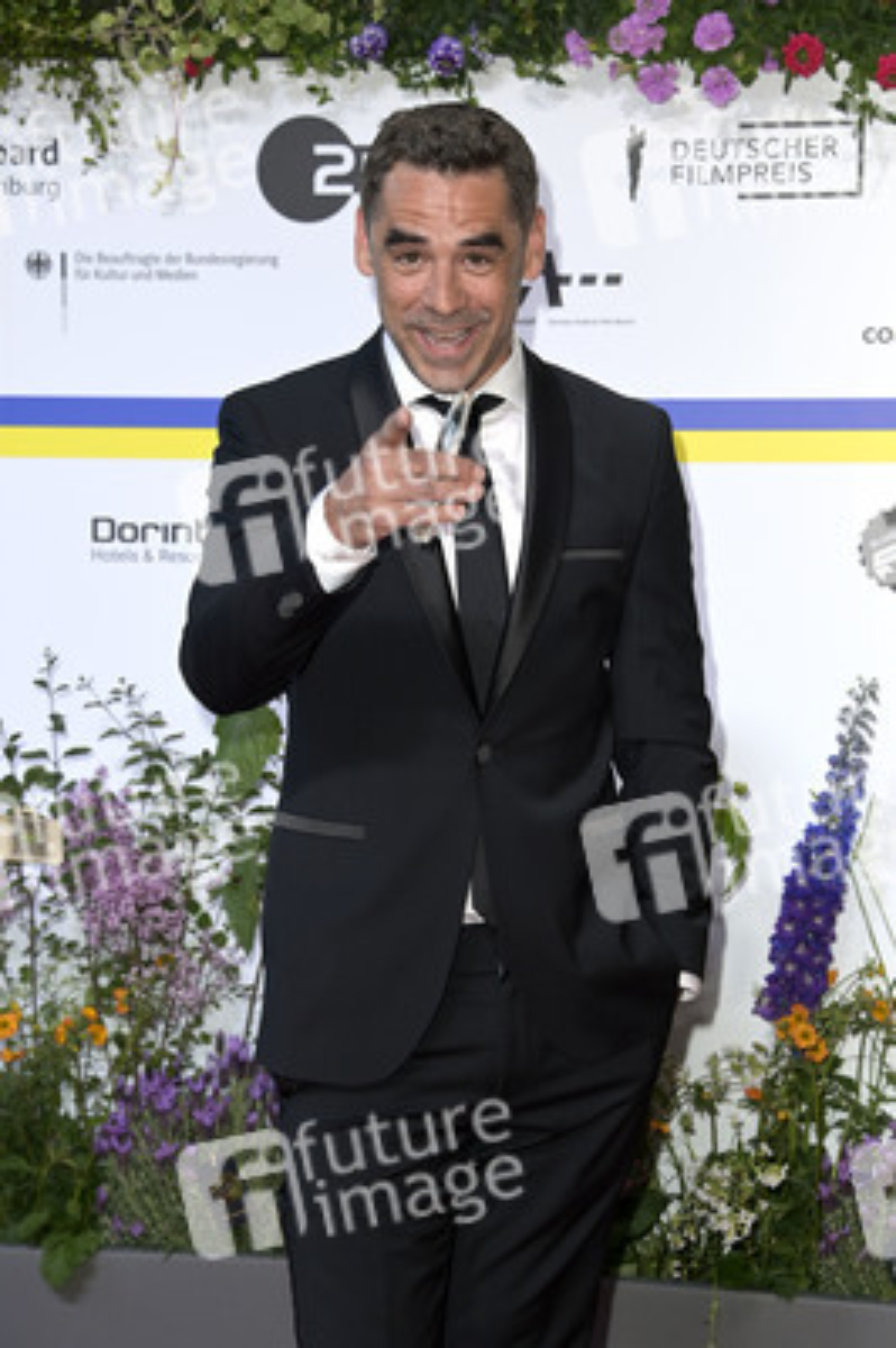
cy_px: 674
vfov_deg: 23.9
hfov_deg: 16.0
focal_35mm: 85
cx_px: 448
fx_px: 3179
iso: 640
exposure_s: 1/250
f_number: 6.3
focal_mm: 85
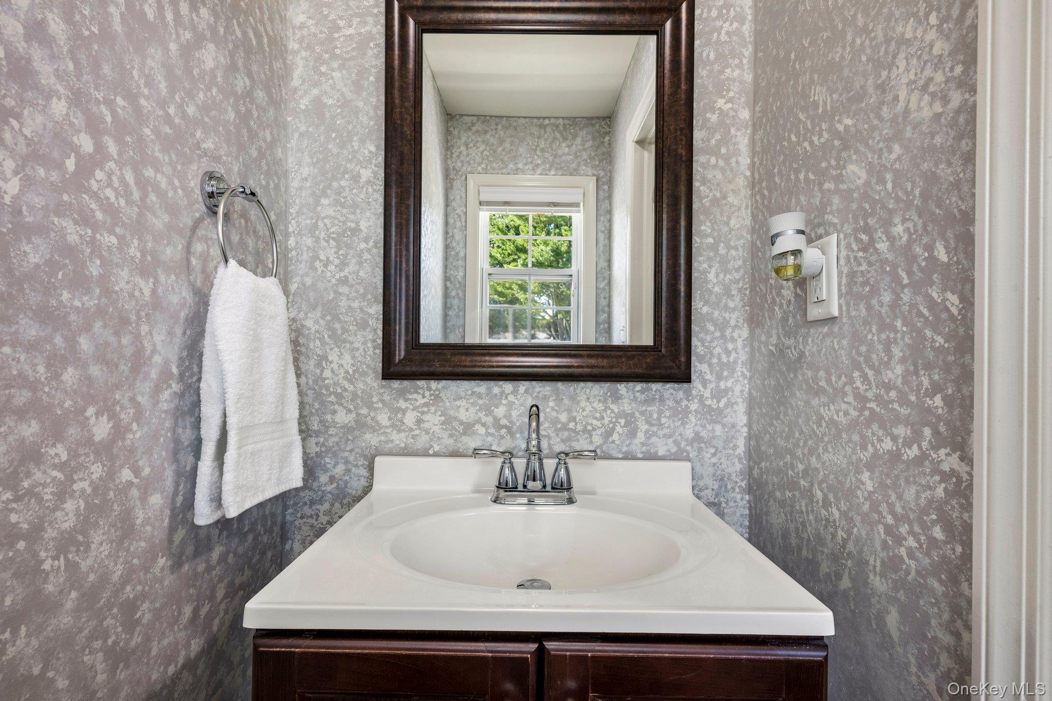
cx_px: 526
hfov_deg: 93.3
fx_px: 497
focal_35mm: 17
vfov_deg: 70.4
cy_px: 350
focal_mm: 17
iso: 250
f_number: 9
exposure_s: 1/10
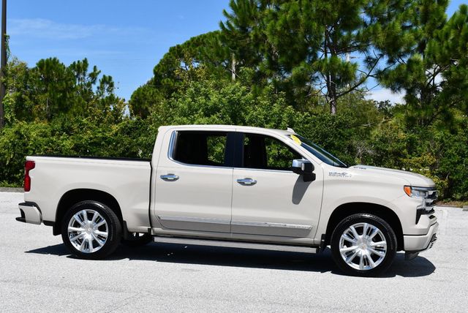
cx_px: 234
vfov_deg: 23.4
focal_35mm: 58
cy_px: 156
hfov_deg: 34.5
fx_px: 755
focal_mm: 29
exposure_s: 1/250
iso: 100
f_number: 8
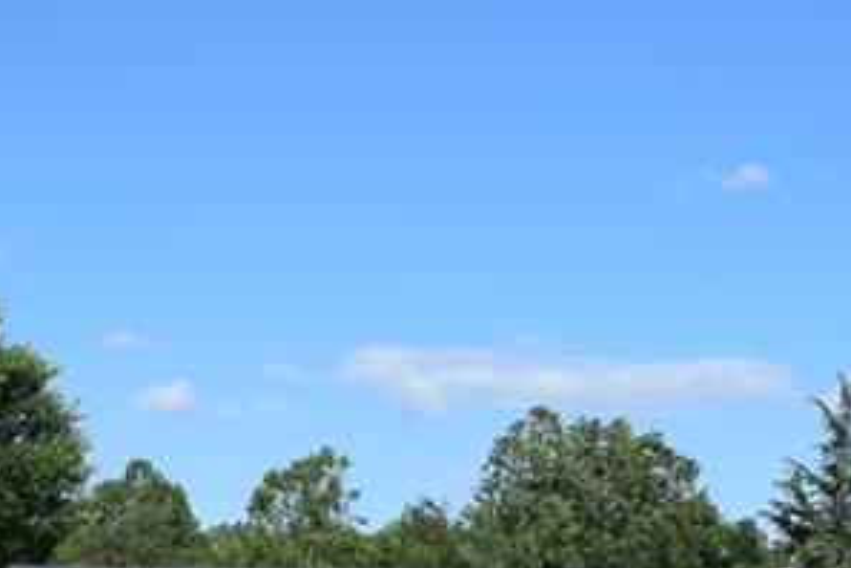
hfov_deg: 21.5
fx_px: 2198
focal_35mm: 93
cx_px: 722
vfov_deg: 14.3
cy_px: 654
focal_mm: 18
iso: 200
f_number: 10
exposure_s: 1/400
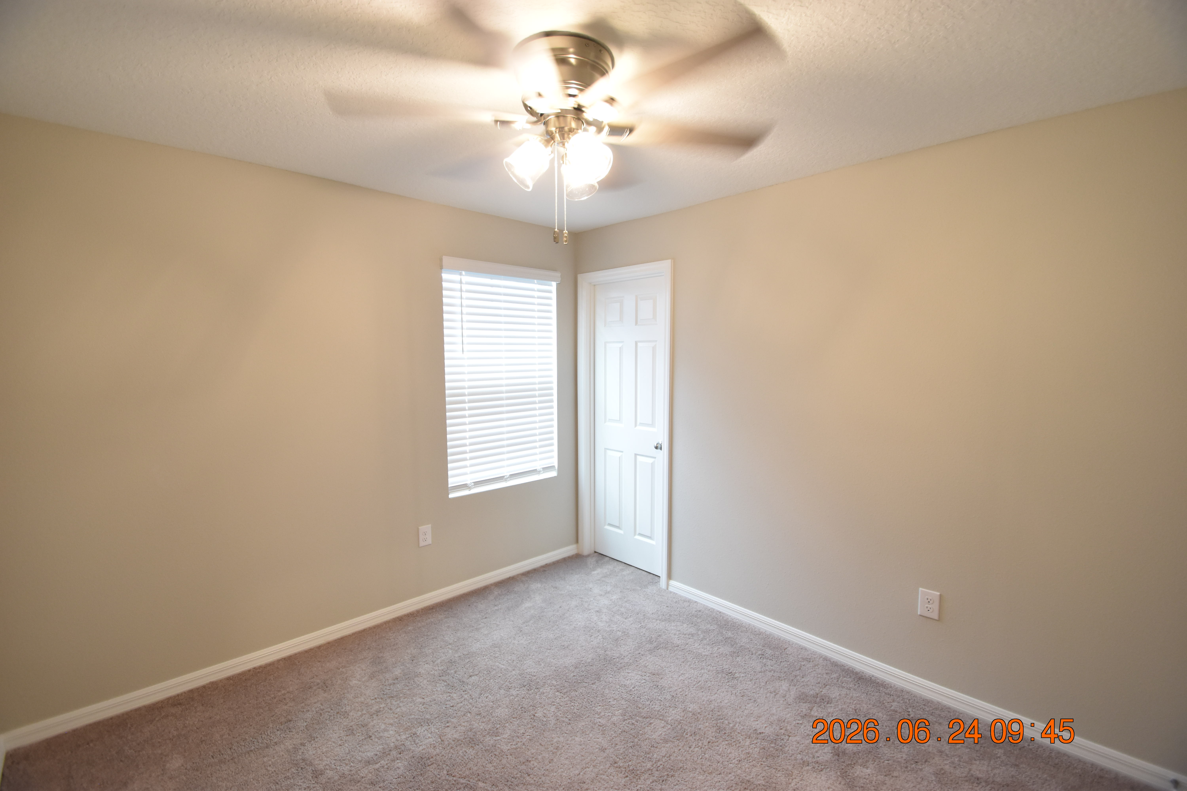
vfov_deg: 77.3
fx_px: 495
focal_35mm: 15
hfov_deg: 100.4
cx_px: 594
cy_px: 396
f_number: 3.5
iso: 800
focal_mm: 10
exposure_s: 1/30
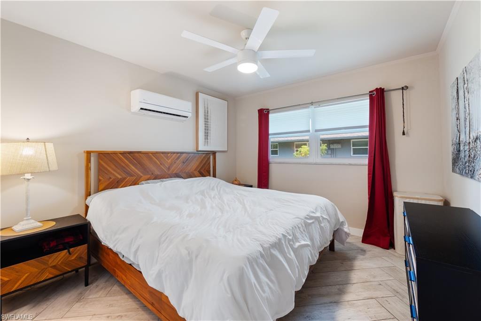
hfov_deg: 104.3
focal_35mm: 14
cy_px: 160
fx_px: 187
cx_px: 240
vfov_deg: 81.2
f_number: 8
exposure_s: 1/1.67
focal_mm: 14
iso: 500
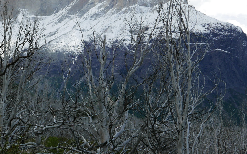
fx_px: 606
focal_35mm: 90
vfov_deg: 14.5
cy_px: 43
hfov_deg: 22.9
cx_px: 66
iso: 200
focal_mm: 25.4
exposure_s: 1/1000
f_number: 5.6
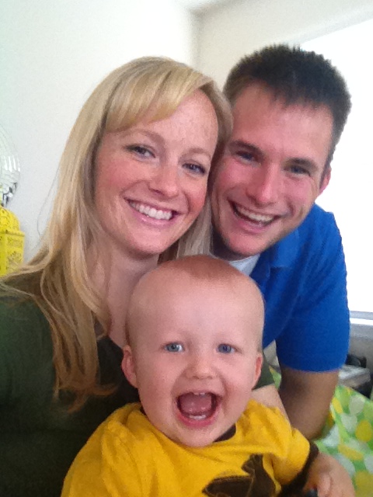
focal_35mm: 35
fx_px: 503
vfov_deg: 52.6
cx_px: 186
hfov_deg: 40.7
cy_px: 248
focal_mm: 1.85
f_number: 2.4
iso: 500
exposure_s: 1/30
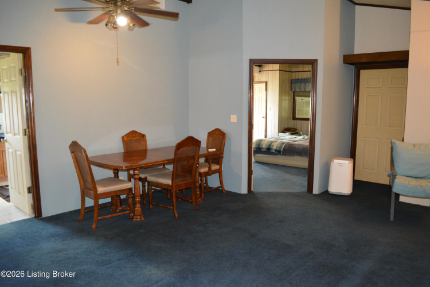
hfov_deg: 67.4
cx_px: 215
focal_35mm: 27
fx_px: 322
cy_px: 144
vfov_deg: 47.9
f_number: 3.5
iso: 2000
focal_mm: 18
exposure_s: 1/60
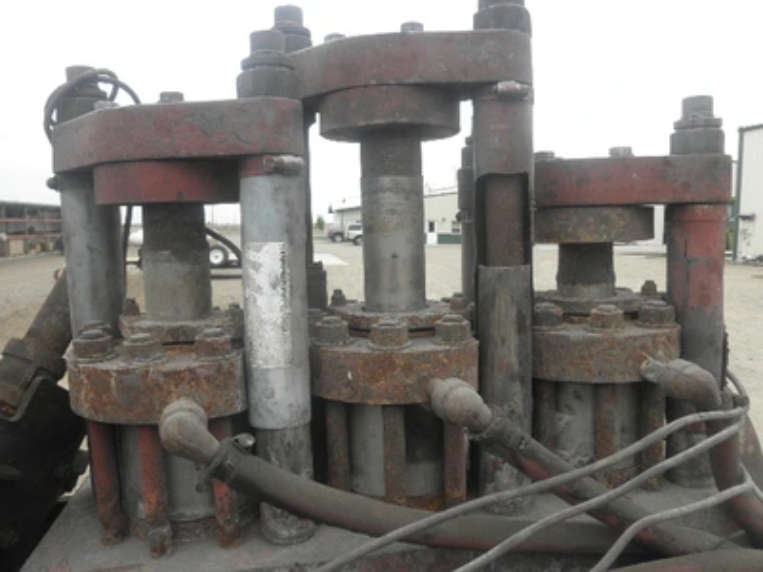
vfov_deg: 49.7
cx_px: 382
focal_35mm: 28
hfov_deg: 63.4
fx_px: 617
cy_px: 286
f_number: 3
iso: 64
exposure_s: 1/320
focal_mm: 5
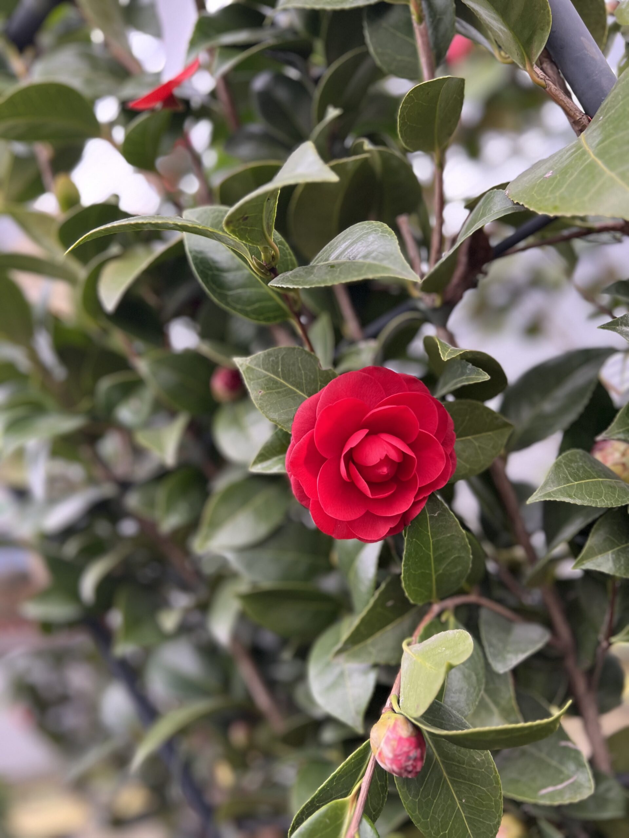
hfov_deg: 53.1
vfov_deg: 67.3
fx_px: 630
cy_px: 419
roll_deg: +30.8
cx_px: 314
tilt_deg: +0.3
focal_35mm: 26
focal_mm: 5.7
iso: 125
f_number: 1.5
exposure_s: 1/66
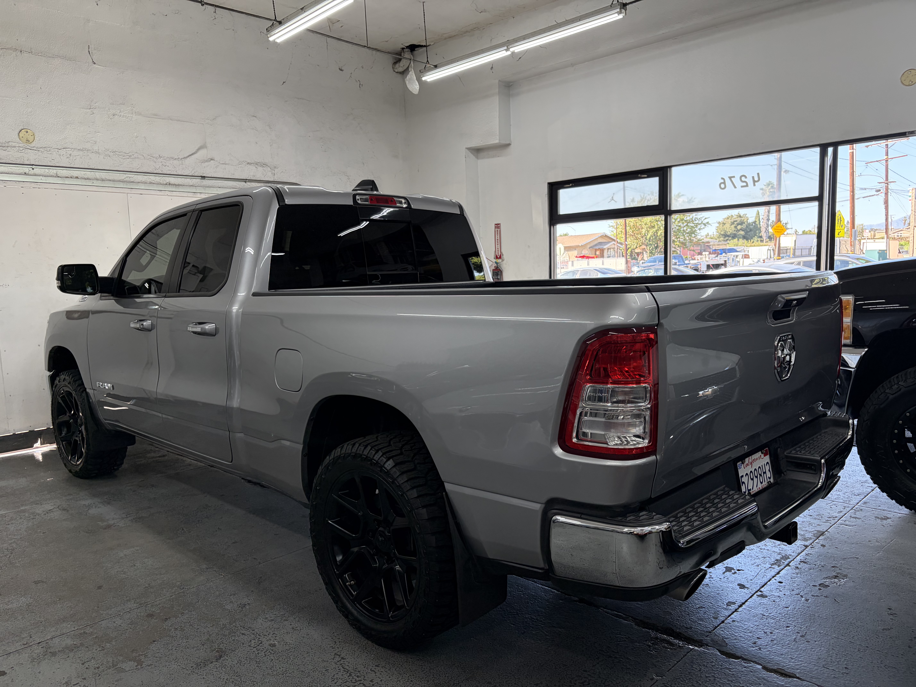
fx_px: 688
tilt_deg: -5.9
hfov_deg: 67.3
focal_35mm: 26
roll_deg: +1.5
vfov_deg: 53.1
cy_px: 344
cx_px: 458
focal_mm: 5.96
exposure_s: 1/193
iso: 125
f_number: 1.6
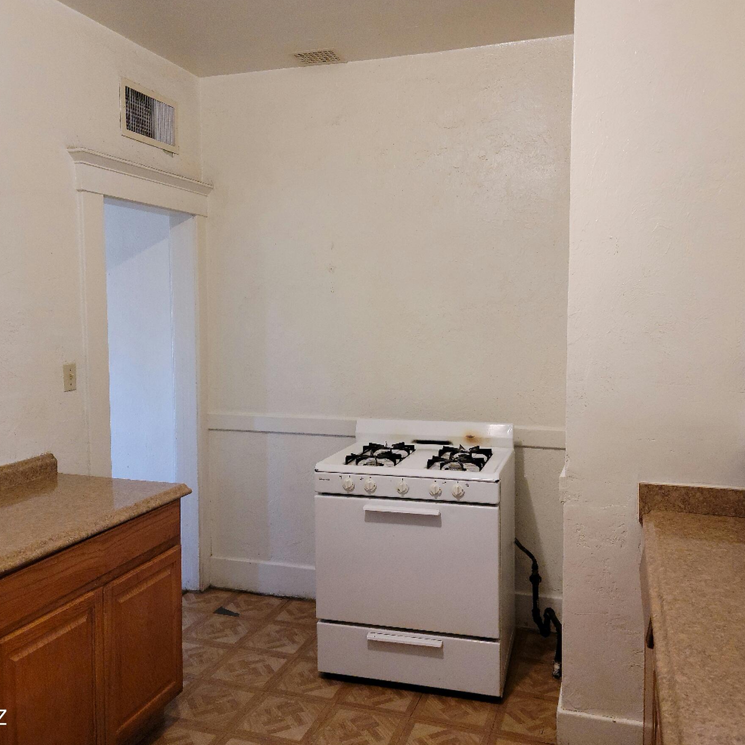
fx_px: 730
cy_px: 373
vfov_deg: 54.0
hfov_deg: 54.0
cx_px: 358
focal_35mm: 30
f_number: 1.8
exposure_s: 1/39.1
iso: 320
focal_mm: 7
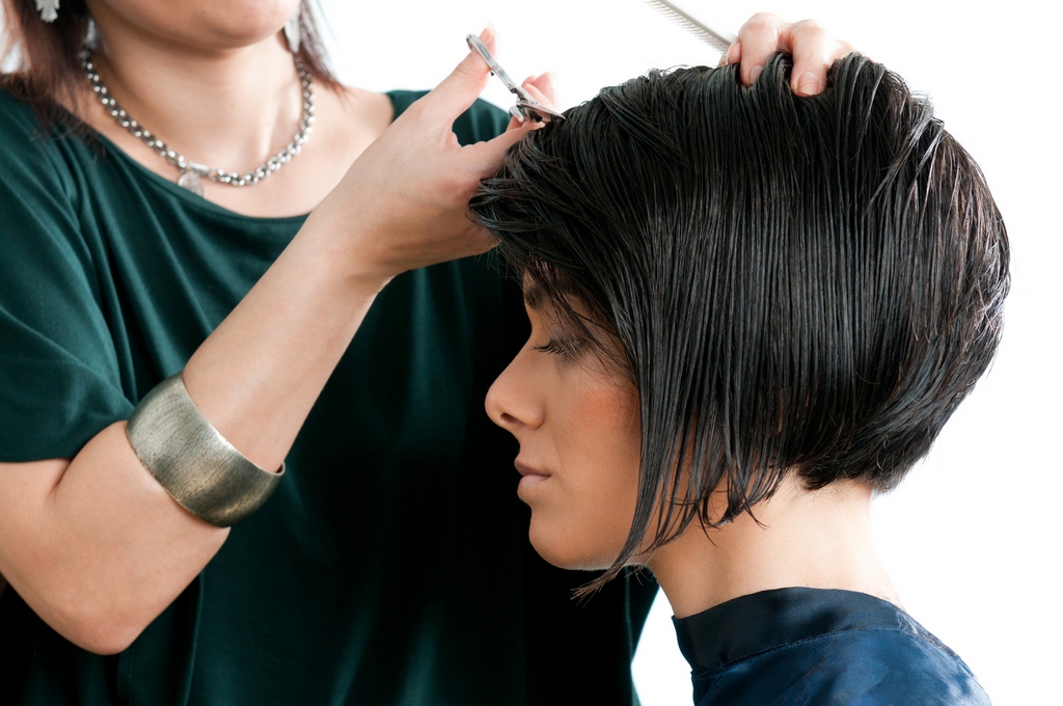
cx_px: 532
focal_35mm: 105
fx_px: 3096
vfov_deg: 13.0
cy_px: 353
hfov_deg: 19.5
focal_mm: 70
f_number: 5.6
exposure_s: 1/160
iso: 200
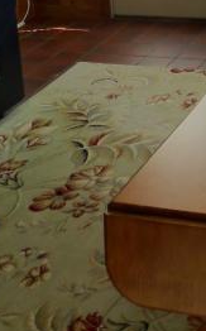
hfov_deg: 14.6
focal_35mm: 83
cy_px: -138
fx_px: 748
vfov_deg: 21.6
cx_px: 310
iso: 200
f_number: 2.8
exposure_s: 1/320
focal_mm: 3.58
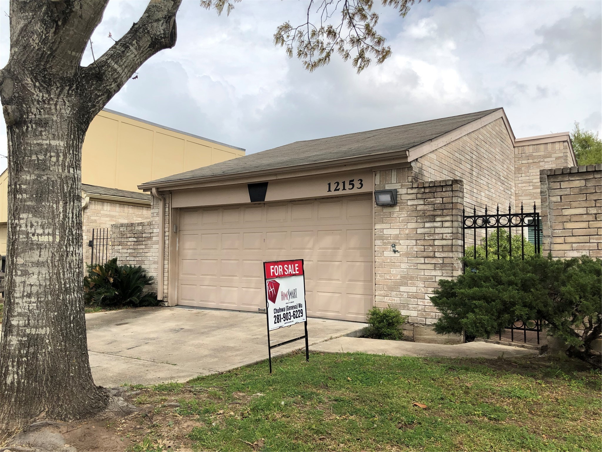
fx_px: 487
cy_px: 226
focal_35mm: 28
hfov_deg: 63.4
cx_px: 301
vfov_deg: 49.7
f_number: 1.8
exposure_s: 1/2183
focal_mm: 3.99
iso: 20
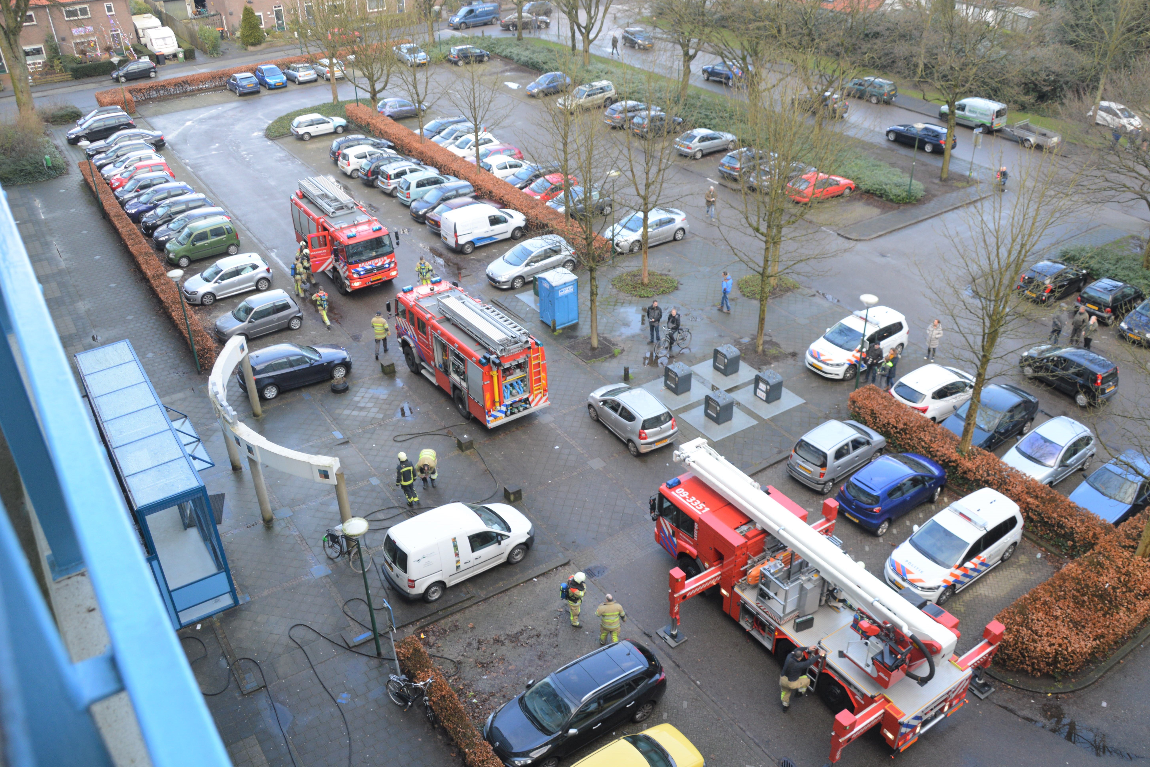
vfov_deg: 46.4
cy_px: 378
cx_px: 583
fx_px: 894
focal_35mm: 28
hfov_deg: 65.5
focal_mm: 18
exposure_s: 1/125
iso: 360
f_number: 5.6
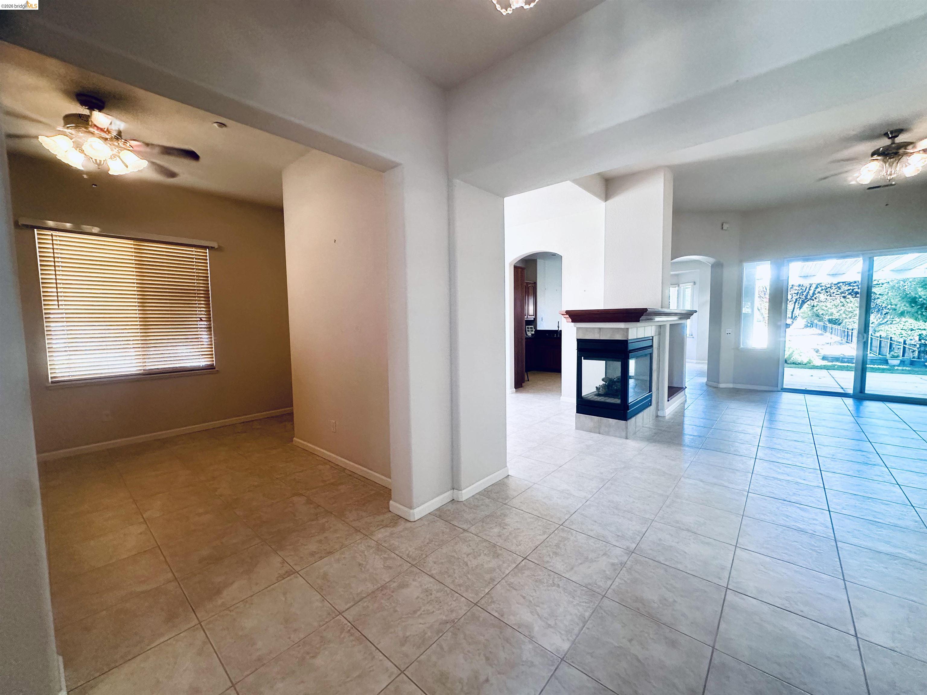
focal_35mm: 14
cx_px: 464
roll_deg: +0.9
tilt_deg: -3.7
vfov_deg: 85.7
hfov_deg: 102.1
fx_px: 375
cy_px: 348
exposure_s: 1/120
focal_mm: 2.22
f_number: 2.2
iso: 320
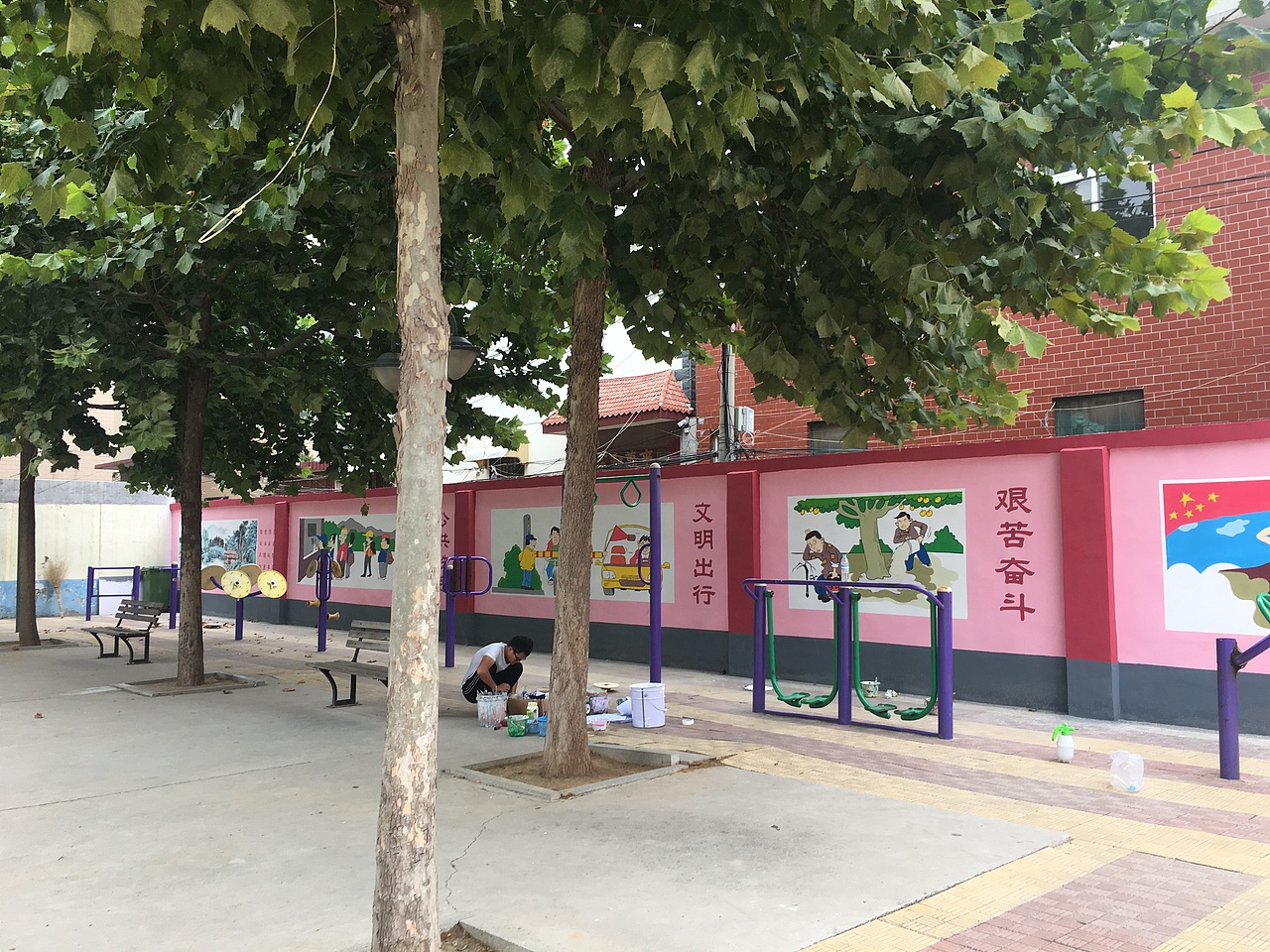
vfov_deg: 48.2
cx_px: 635
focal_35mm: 29
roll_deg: -0.1
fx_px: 1064
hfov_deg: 61.7
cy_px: 476
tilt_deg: +5.3
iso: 25
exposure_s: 1/129
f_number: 2.2
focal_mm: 4.15
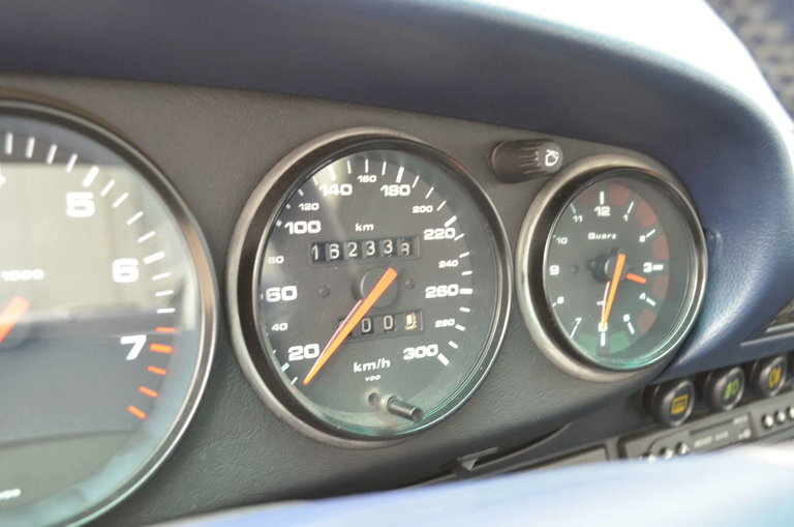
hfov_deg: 49.6
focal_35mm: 39
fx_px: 859
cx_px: 397
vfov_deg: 34.1
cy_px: 264
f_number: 4.2
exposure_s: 1/30
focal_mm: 26
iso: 1400
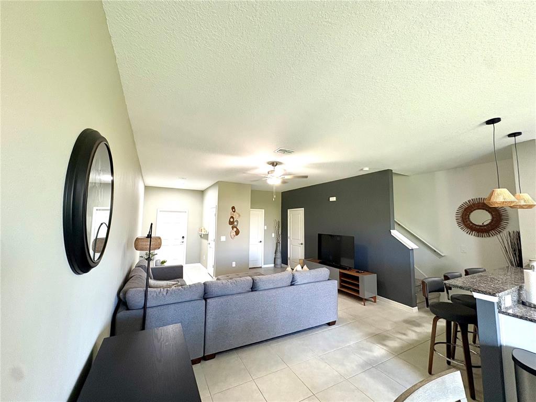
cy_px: 201
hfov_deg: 102.1
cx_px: 268
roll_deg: -0.2
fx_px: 217
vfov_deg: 85.7
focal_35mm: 14
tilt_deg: +6.1
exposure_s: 1/60
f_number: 2.2
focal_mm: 2.22
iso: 250
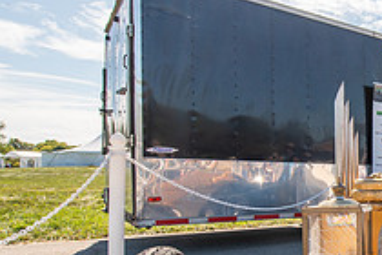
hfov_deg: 36.8
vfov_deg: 33.6
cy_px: 189
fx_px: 414
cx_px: 467
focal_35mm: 39
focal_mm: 14
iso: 160
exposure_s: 1/800
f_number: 5.6
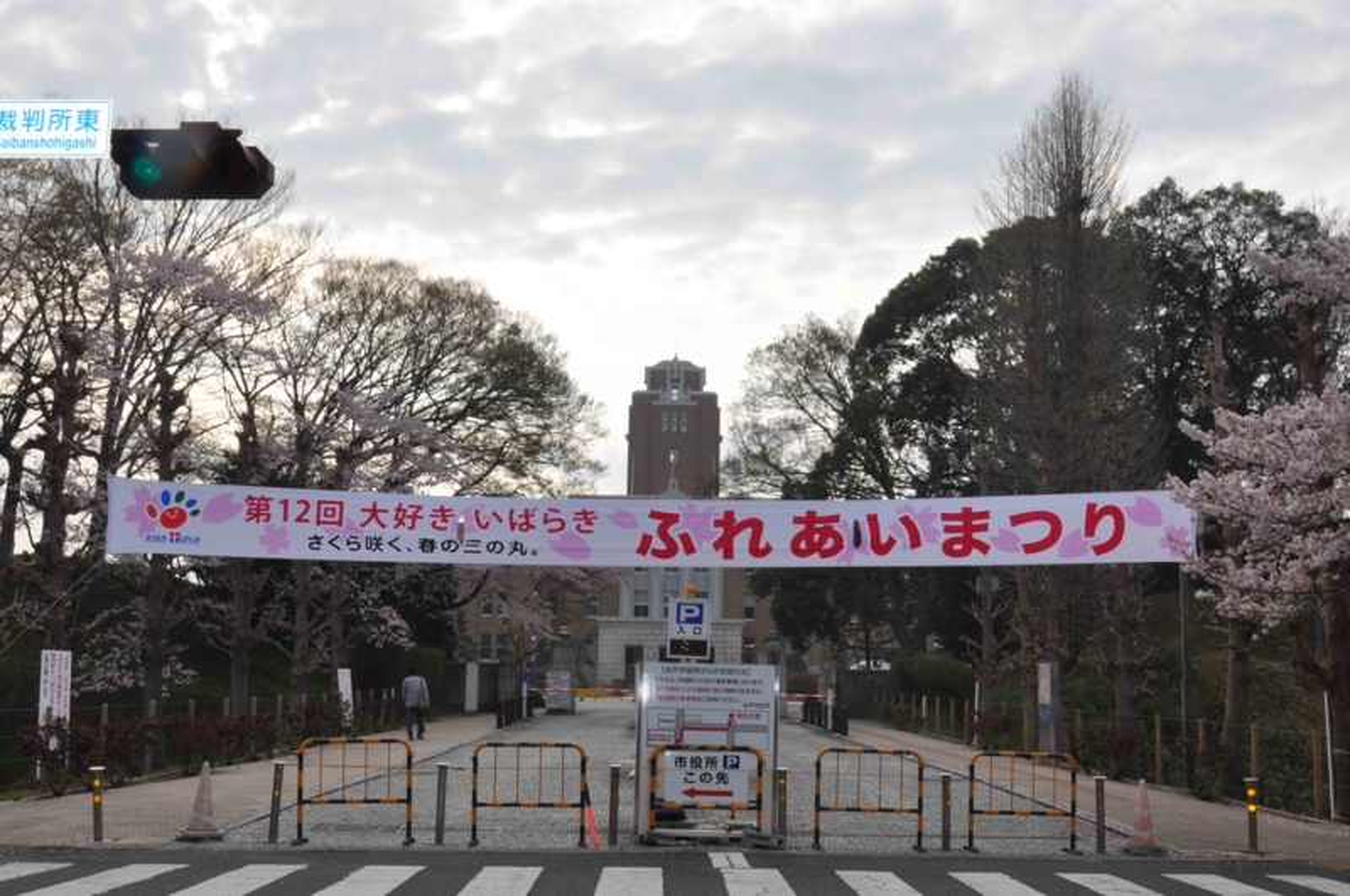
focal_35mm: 27
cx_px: 675
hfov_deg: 67.5
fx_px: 1011
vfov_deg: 47.8
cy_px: 448
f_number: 13
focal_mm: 18
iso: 200
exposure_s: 1/200
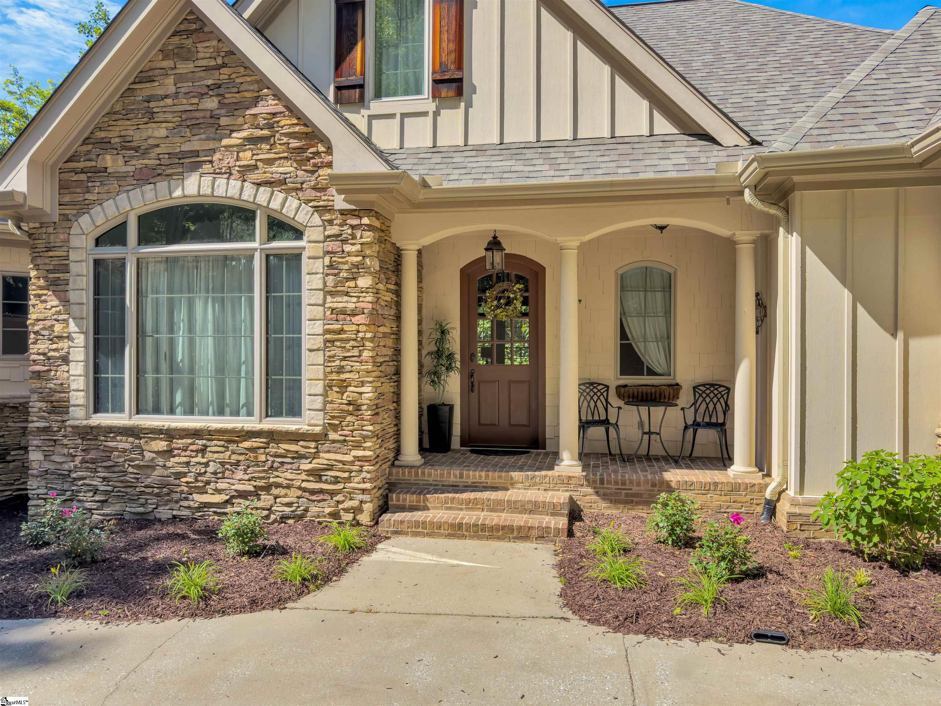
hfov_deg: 71.6
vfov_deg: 56.8
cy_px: 353
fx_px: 652
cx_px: 470
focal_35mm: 24
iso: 64
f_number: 1.8
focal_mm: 6.76
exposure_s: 1/2000
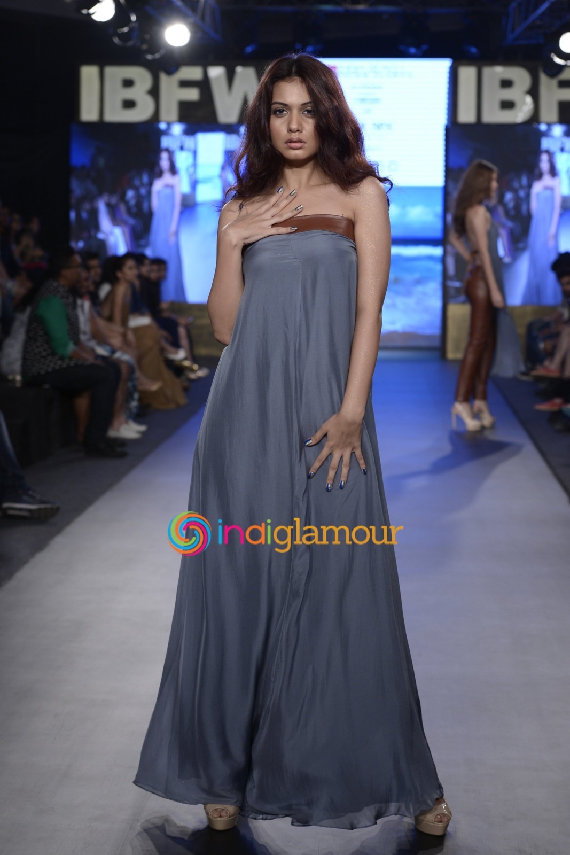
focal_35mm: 70
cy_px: 428
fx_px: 1662
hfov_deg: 19.5
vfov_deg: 28.8
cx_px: 285
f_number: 4.5
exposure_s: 1/250
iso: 800
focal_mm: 70
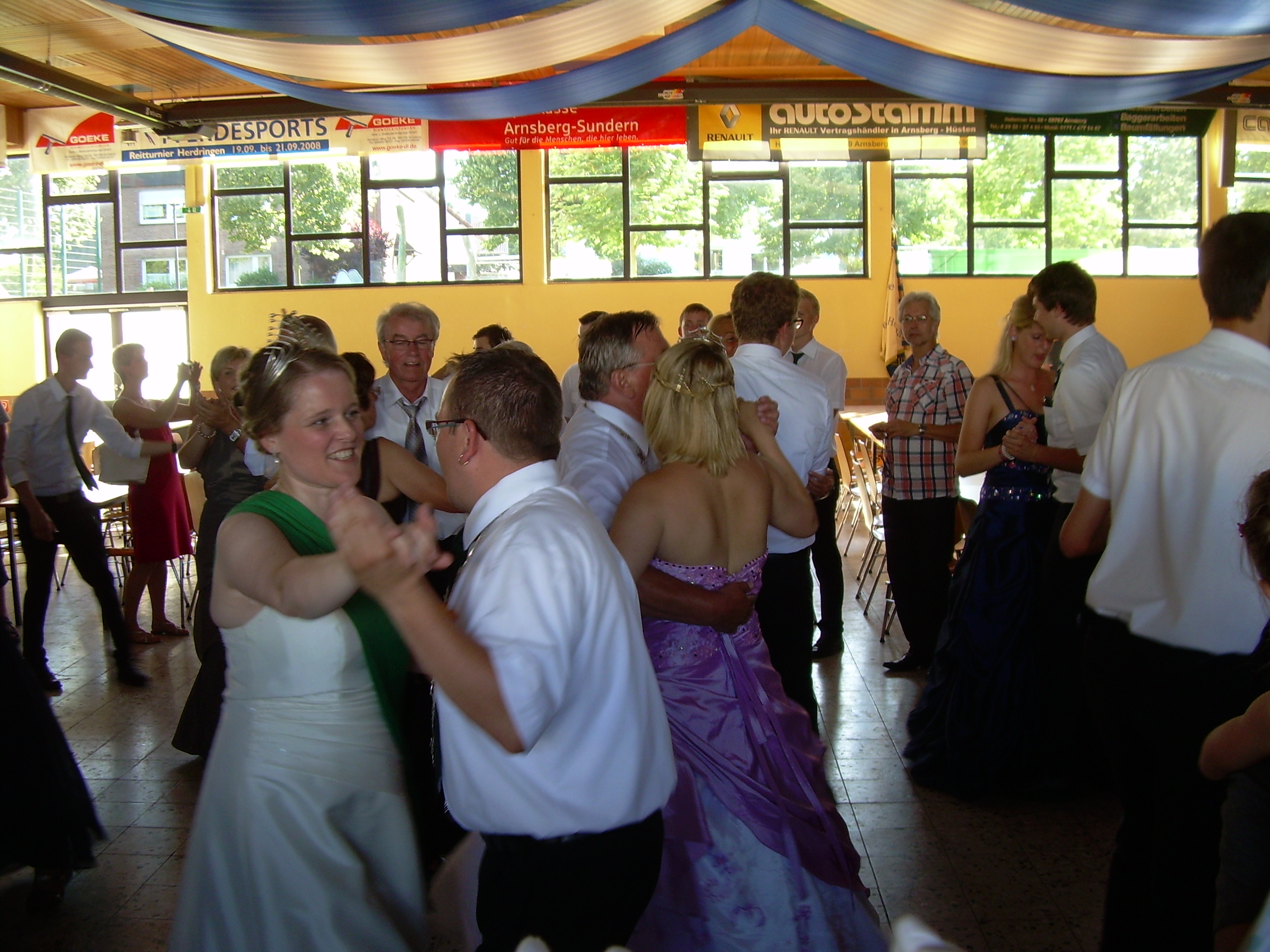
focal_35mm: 38
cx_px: 635
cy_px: 476
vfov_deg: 37.7
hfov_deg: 49.0
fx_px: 1394
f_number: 2.8
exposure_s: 1/38.9
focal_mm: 6.3
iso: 50
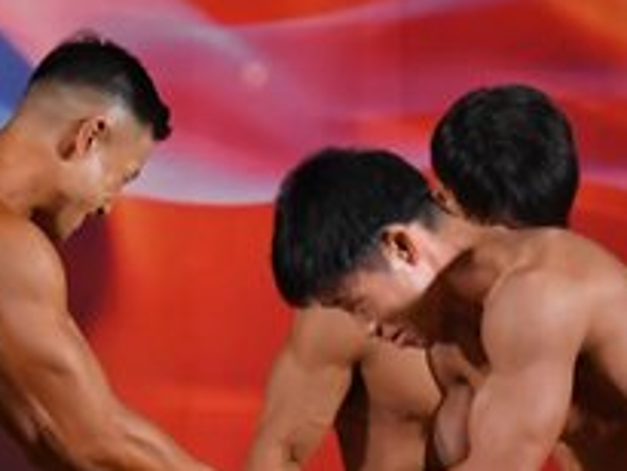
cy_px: 636
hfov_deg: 2.5
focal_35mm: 789
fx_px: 14300
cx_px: 332
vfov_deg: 1.9
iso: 3200
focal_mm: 145
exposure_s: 1/400
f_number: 5.6
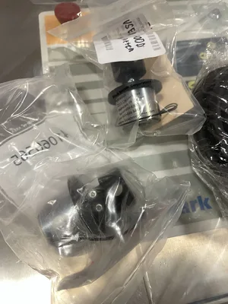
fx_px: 228
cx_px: 114
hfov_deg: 53.1
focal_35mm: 26
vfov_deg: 67.3
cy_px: 152
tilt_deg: -66.2
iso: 160
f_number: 1.6
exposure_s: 1/60
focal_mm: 4.2
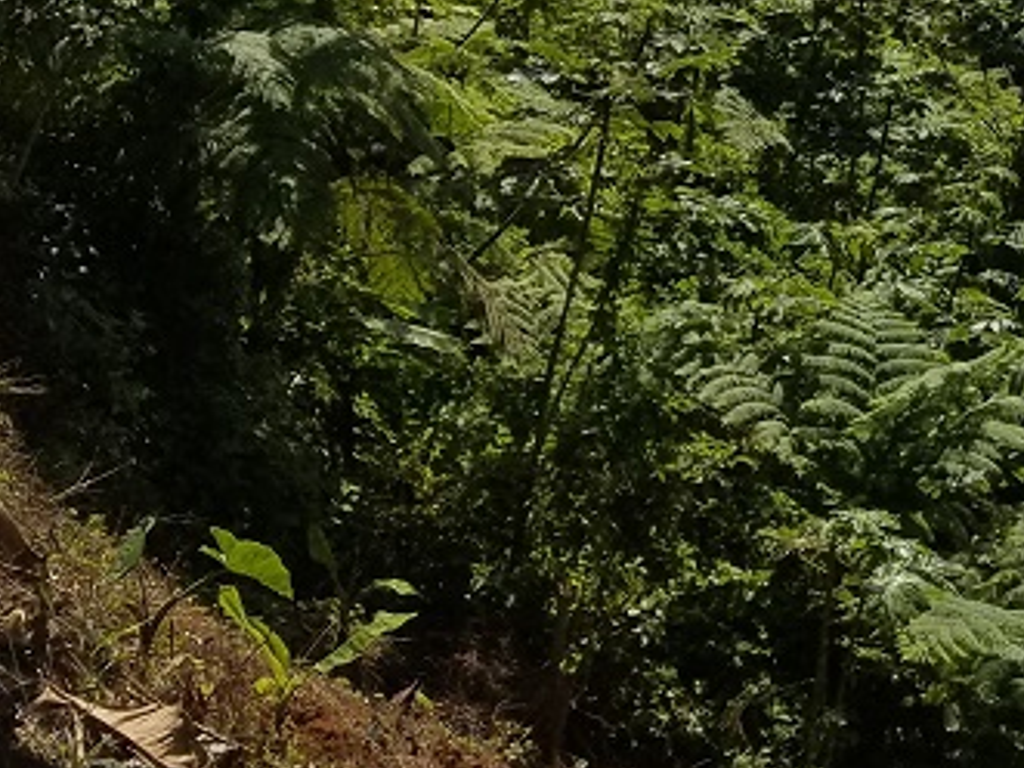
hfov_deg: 21.9
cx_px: 1296
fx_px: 2395
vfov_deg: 17.0
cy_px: -254
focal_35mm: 81
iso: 50
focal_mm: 4.2
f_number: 1.7
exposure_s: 1/6896
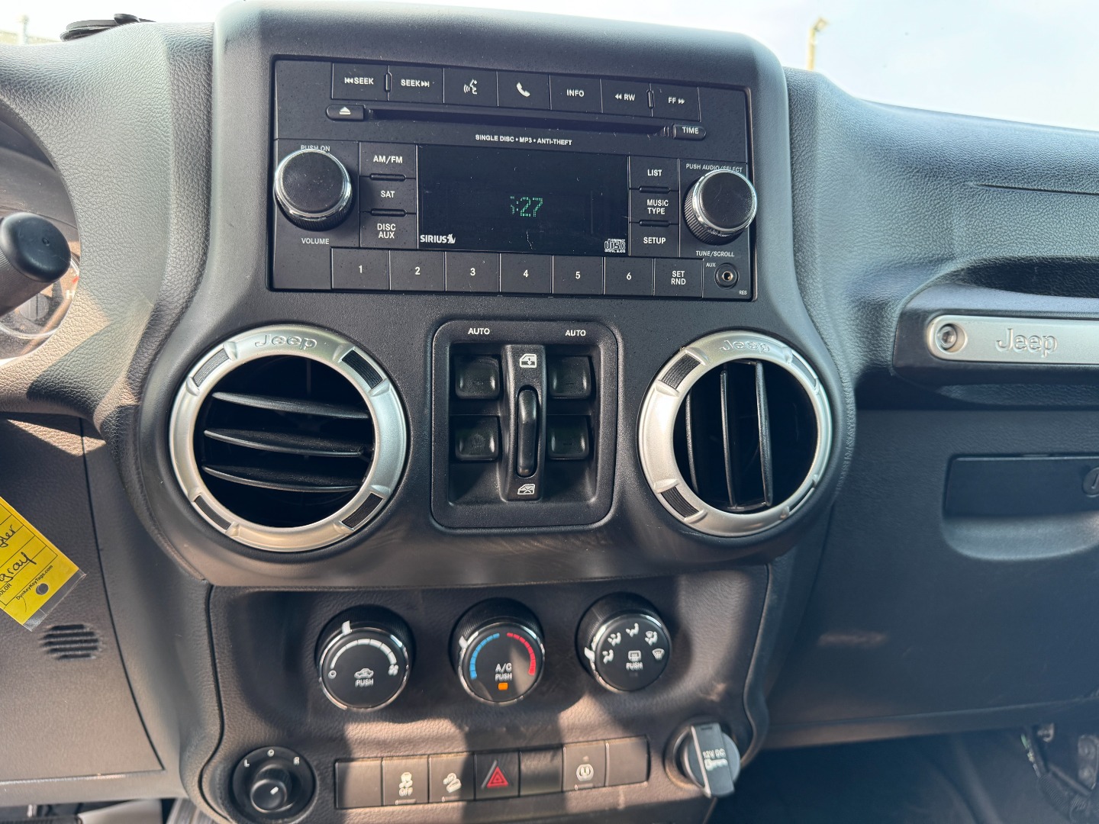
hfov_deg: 71.6
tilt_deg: -8.5
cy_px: 412
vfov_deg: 56.8
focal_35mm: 24
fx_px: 762
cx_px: 550
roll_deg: -1.1
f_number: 1.78
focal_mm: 6.76
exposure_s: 1/121
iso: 125
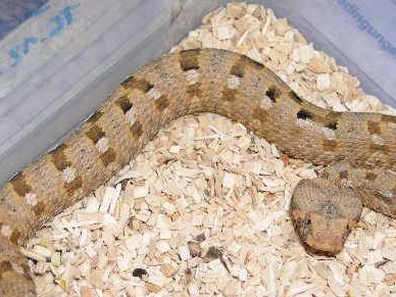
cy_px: 212
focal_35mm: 127
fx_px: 1453
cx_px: 218
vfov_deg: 11.7
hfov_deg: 15.5
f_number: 4
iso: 100
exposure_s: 1/60
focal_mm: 16.3
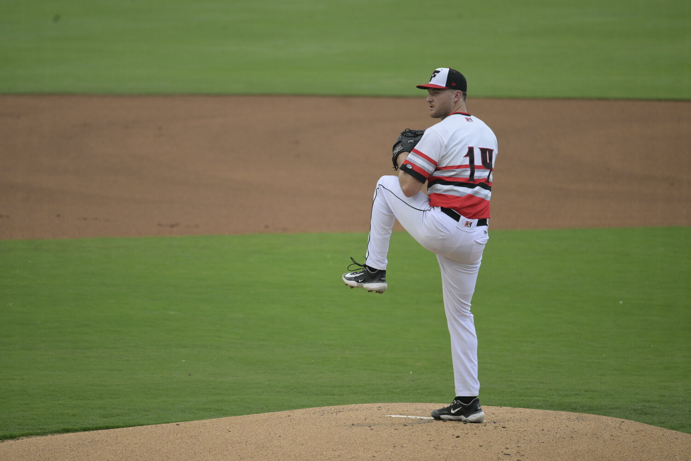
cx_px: 346
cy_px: 230
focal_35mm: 400
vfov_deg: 3.4
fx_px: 7677
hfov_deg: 5.2
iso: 2000
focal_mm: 400
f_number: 4.5
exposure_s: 1/1600
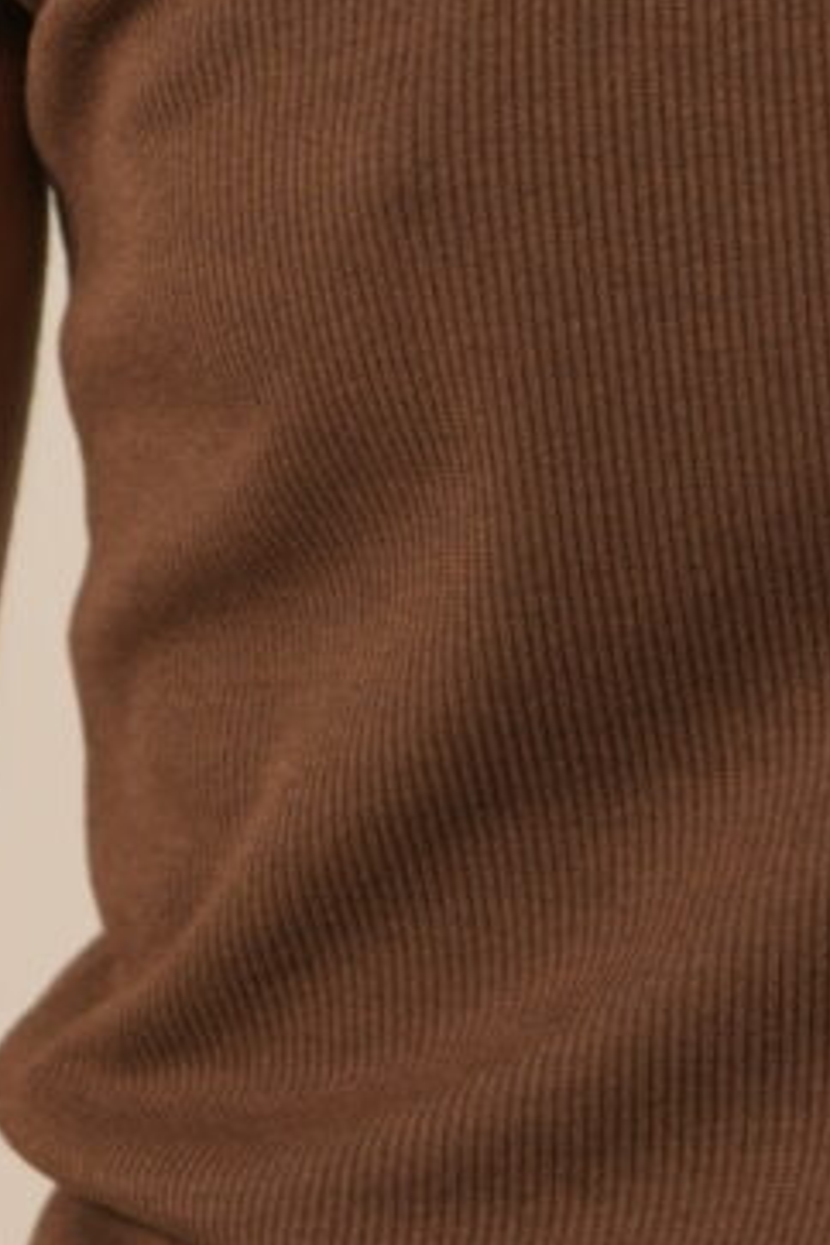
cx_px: 1098
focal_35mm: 248
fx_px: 8576
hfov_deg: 5.5
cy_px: 775
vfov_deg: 8.3
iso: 400
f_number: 2.8
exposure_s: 1/100
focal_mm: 50
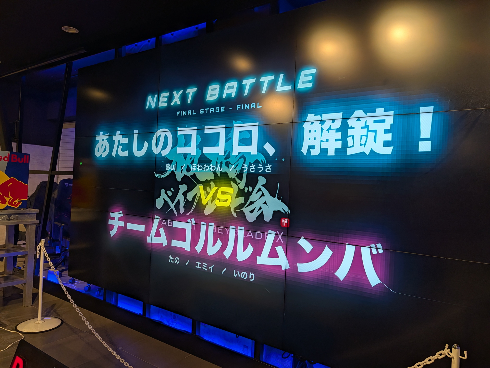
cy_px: 184
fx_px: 340
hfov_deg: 71.6
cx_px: 245
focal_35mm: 24
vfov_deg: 56.8
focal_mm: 6.9
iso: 93
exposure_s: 1/170
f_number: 1.68
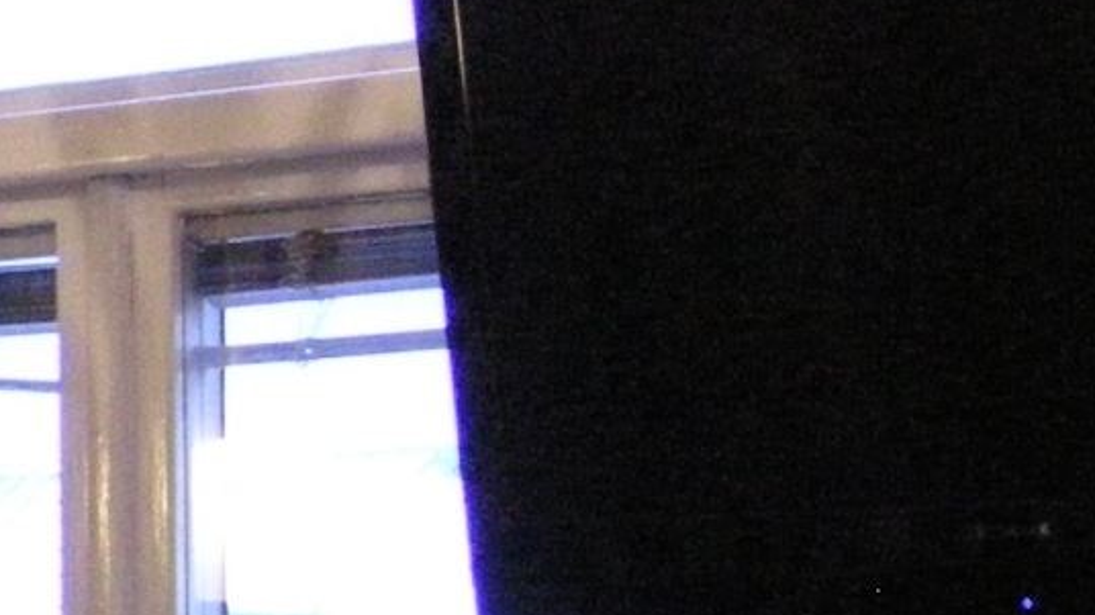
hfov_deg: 10.6
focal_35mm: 187
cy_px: 393
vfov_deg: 6.5
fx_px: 5427
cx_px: -1054
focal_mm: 7.5
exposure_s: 1/30
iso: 800
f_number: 2.7
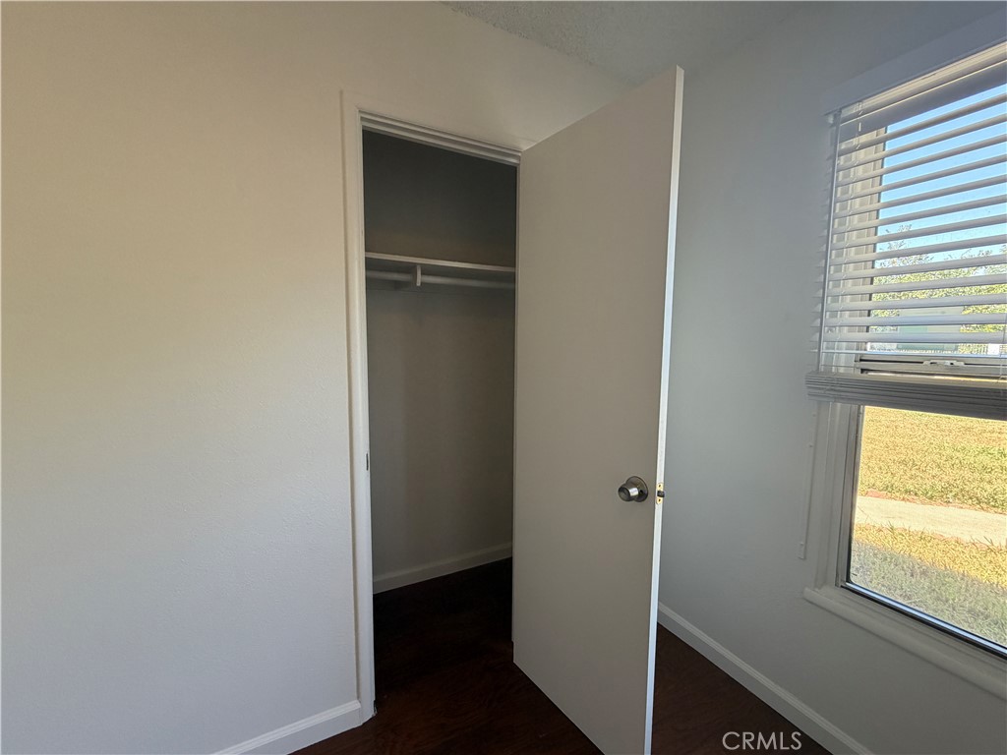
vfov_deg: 85.7
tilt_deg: -6.1
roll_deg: -1.0
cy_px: 378
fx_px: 407
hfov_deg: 102.1
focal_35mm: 14
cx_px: 504
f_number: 2.2
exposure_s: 1/120
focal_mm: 2.22
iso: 200
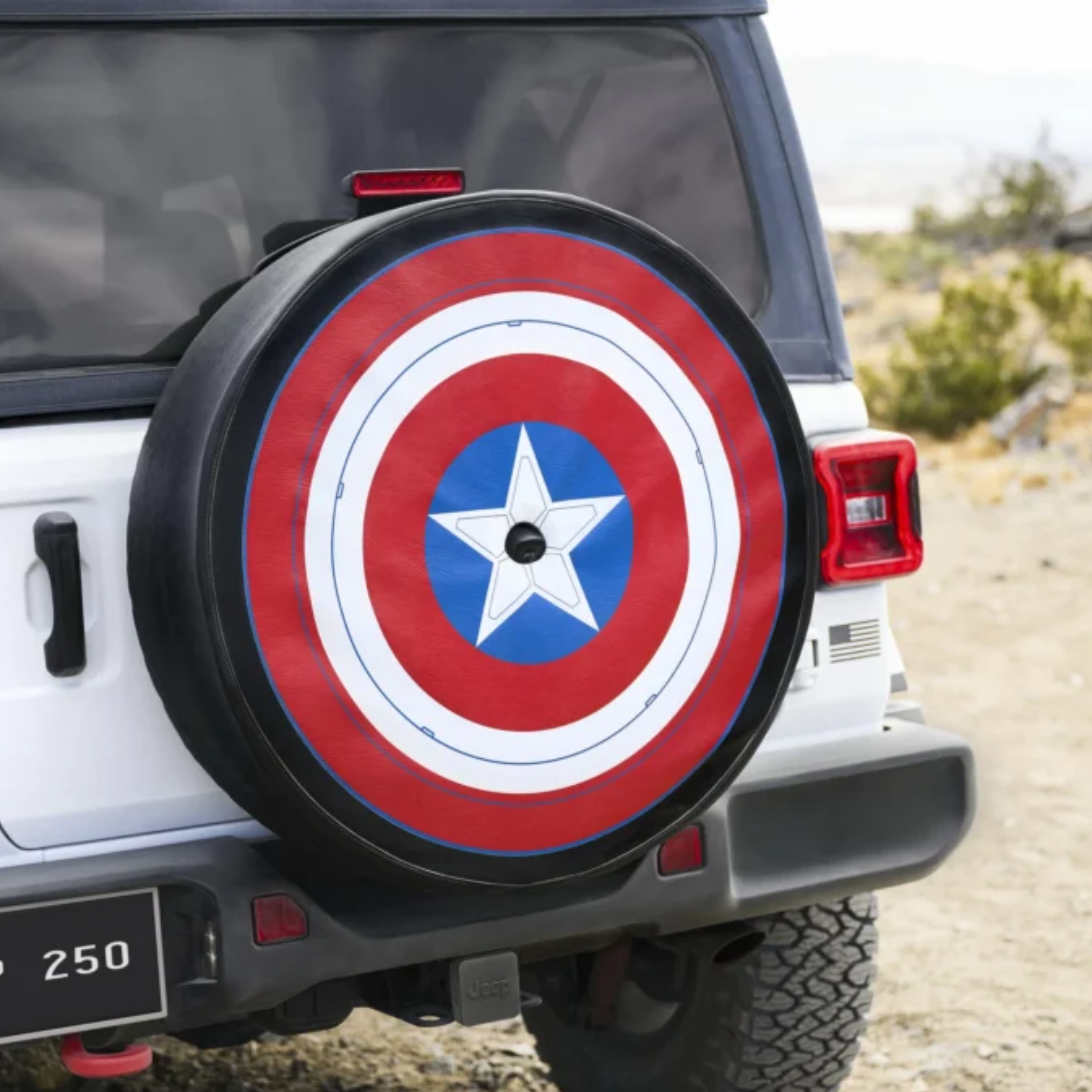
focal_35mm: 75
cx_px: 516
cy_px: 544
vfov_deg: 23.1
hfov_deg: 23.1
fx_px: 2677
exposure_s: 1/100
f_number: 2.8
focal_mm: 58
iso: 32
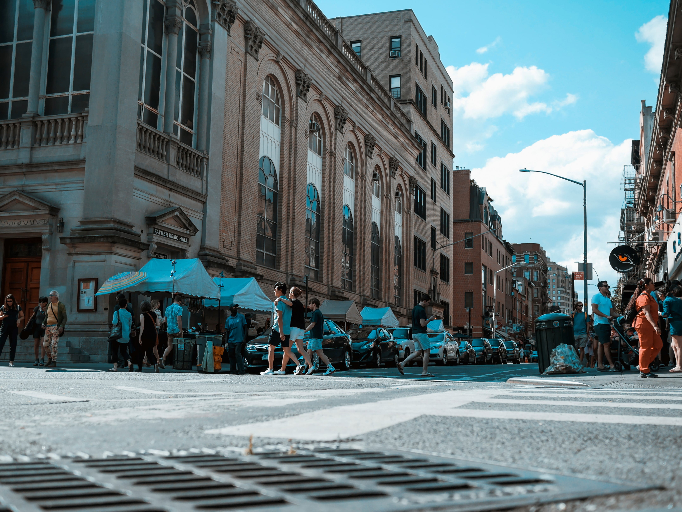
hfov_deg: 46.8
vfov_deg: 36.0
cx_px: 341
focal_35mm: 40
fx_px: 788
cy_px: 256
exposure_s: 1/1000
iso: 200
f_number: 2.5
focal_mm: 20
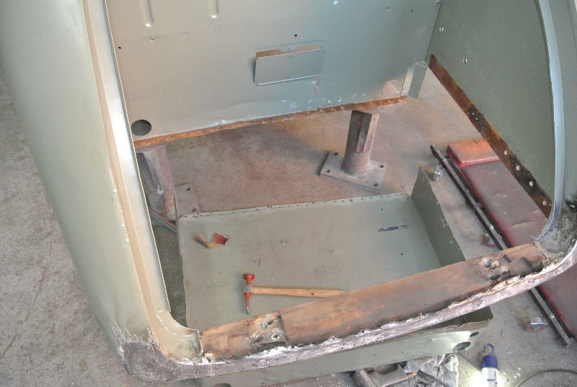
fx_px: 433
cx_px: 288
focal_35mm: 27
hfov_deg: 67.3
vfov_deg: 48.1
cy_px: 194
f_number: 3.5
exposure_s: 1/60
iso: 800
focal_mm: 10
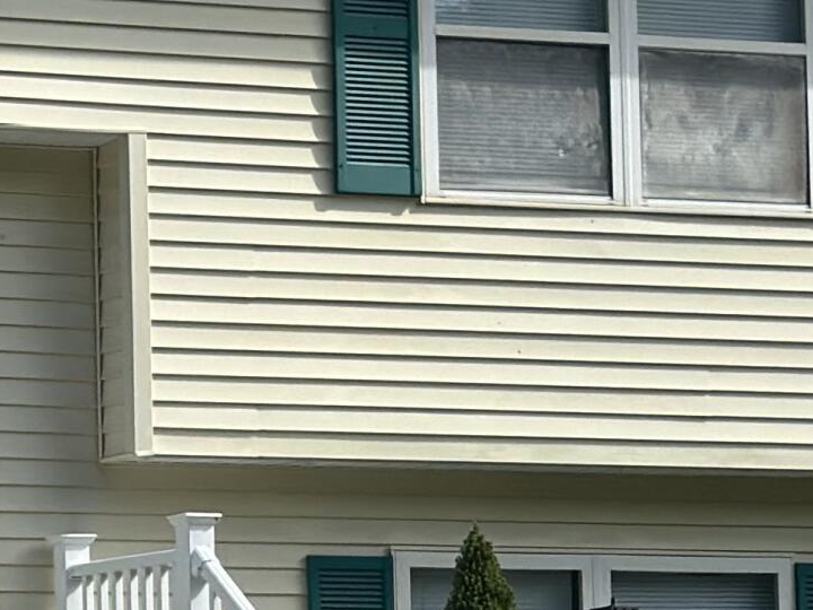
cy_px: 485
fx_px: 4697
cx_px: -404
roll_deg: +0.9
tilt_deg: +5.6
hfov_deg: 9.6
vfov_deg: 7.4
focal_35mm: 200
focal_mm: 6.86
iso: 100
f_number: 1.78
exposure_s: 1/6211
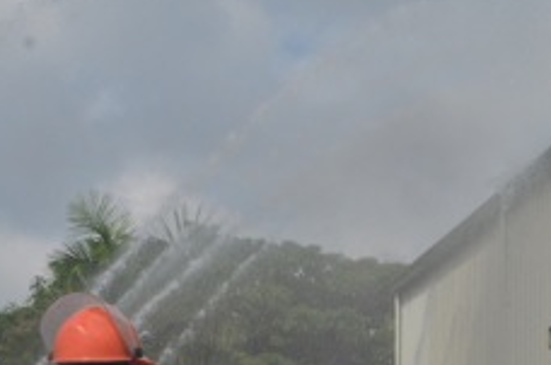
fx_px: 1543
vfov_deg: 13.1
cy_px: 436
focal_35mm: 101
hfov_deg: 20.2
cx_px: 181
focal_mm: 24
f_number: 16
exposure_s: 1/1000
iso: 800
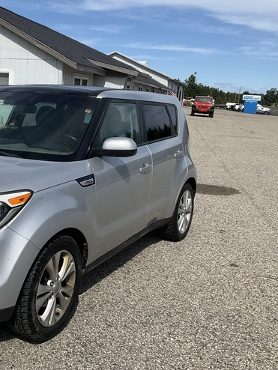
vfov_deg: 42.9
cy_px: 165
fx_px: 471
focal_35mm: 44
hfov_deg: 31.8
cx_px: 45
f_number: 1.8
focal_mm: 3
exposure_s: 1/2959
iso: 25
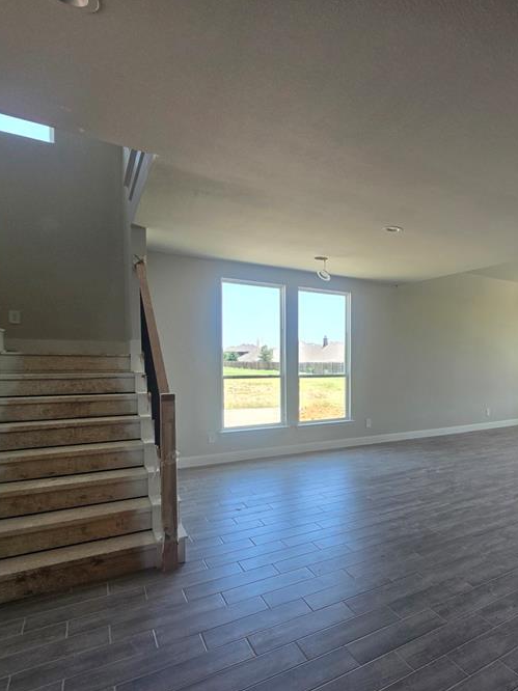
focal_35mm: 20
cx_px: 439
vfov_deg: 81.5
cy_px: 379
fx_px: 399
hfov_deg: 58.9
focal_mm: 2.2
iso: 50
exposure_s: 1/136
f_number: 2.2
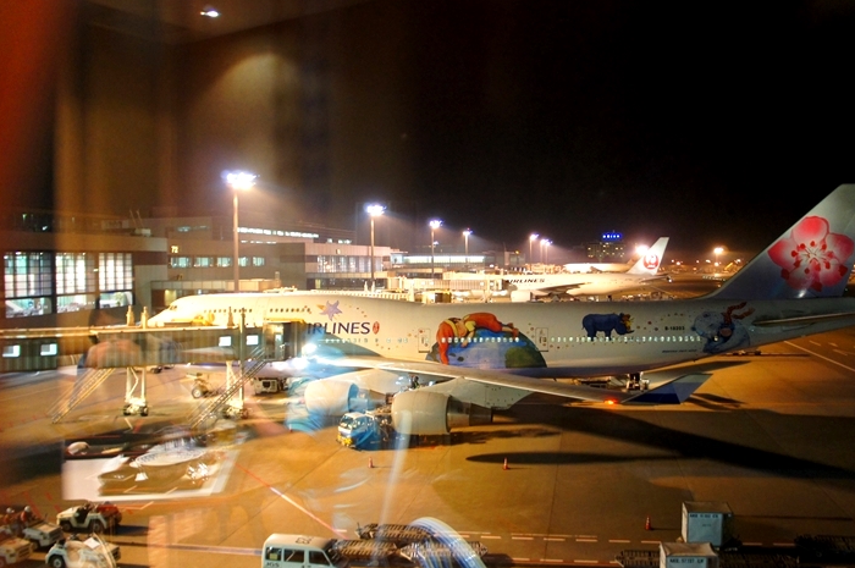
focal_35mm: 33
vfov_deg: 40.4
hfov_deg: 57.8
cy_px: 291
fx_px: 773
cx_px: 478
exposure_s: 1/6
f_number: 3.5
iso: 1600
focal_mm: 19
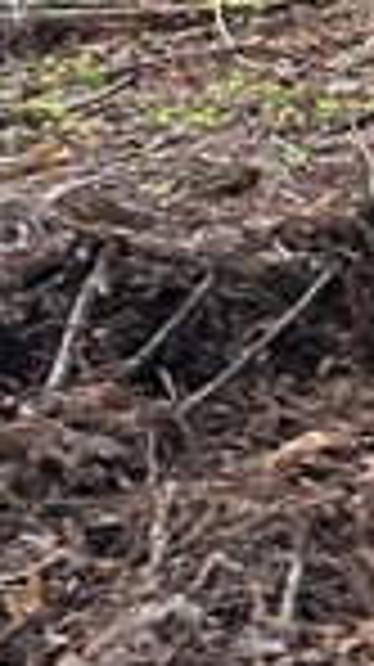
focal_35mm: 113
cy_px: 288
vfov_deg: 19.0
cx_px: 820
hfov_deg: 9.7
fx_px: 1997
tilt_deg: -3.4
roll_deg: +0.9
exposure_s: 1/37
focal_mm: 6.86
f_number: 1.78
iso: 1000
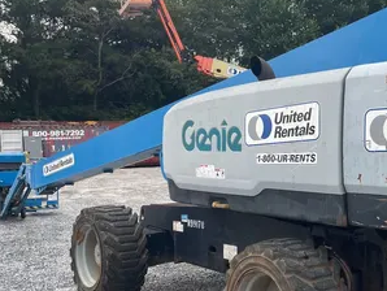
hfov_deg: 38.1
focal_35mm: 48
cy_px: 176
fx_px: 537
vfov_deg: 30.2
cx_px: 310
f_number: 1.6
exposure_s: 1/437
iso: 32
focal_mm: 4.2
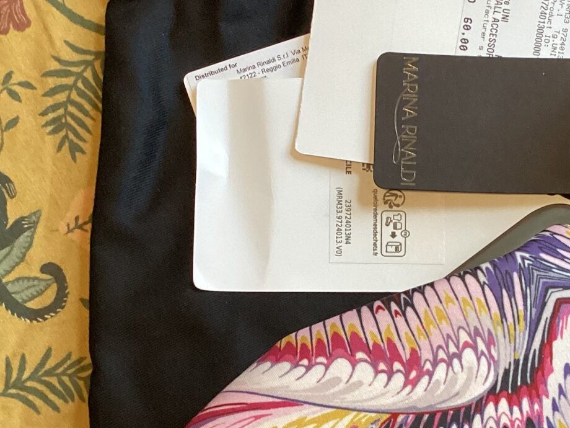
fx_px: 1136
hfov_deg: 27.5
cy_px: 330
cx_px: 476
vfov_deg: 21.1
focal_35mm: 69
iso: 200
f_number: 2.4
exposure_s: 1/60
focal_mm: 3.3
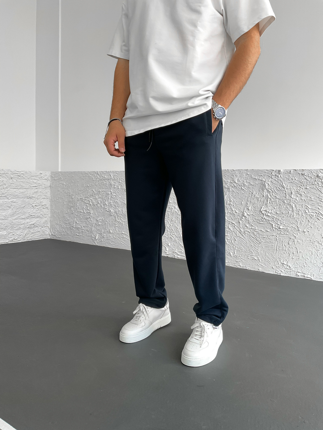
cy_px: 215
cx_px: 162
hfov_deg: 48.2
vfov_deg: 61.7
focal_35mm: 29
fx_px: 361
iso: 50
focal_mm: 3
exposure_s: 1/120
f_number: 1.8
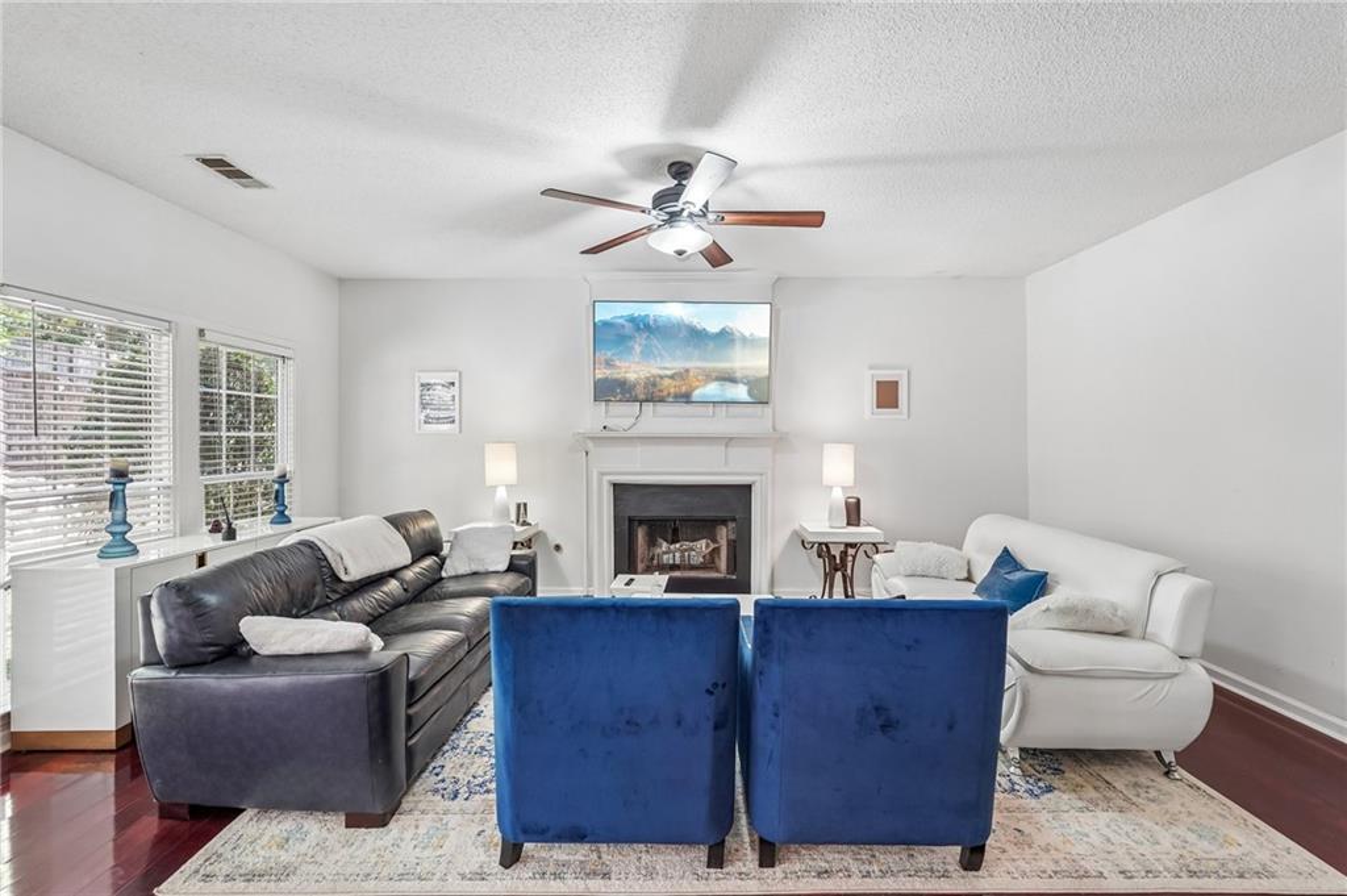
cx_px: 674
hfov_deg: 96.8
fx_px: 598
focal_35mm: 16
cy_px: 448
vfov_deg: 73.7
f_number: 8
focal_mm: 16
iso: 800
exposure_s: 1/15
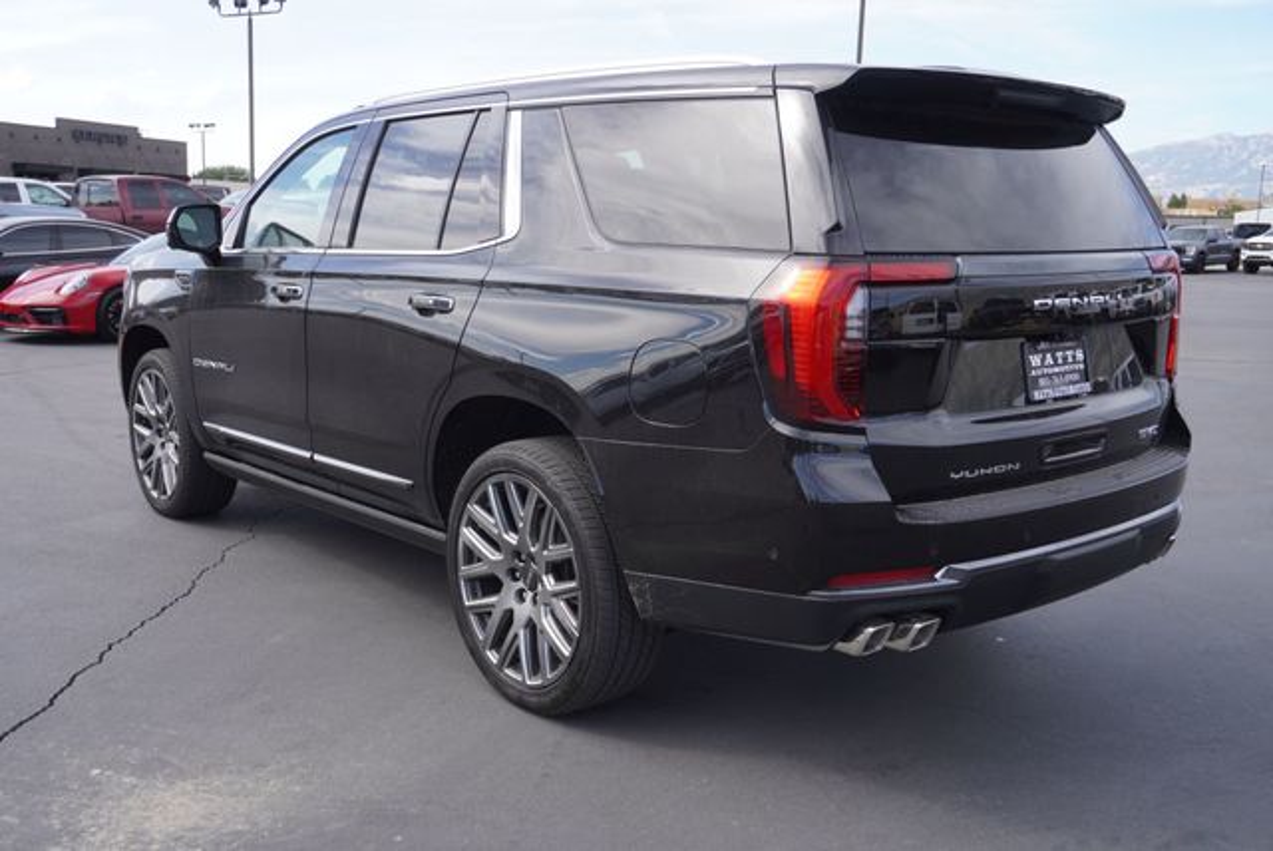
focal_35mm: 34
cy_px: 426
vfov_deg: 38.4
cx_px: 636
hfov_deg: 55.1
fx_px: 1221
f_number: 6.3
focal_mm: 23
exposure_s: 1/160
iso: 100
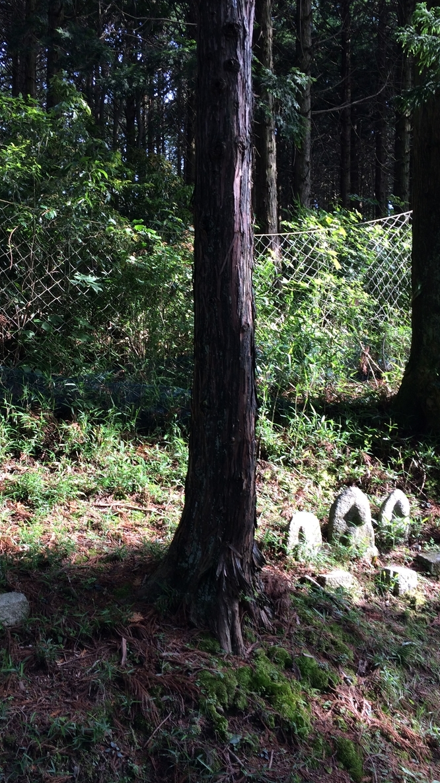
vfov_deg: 61.0
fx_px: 664
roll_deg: +0.5
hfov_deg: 36.3
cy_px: 389
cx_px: 147
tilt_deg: -1.9
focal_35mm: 32
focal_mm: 4.15
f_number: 2.2
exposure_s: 1/120
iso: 40
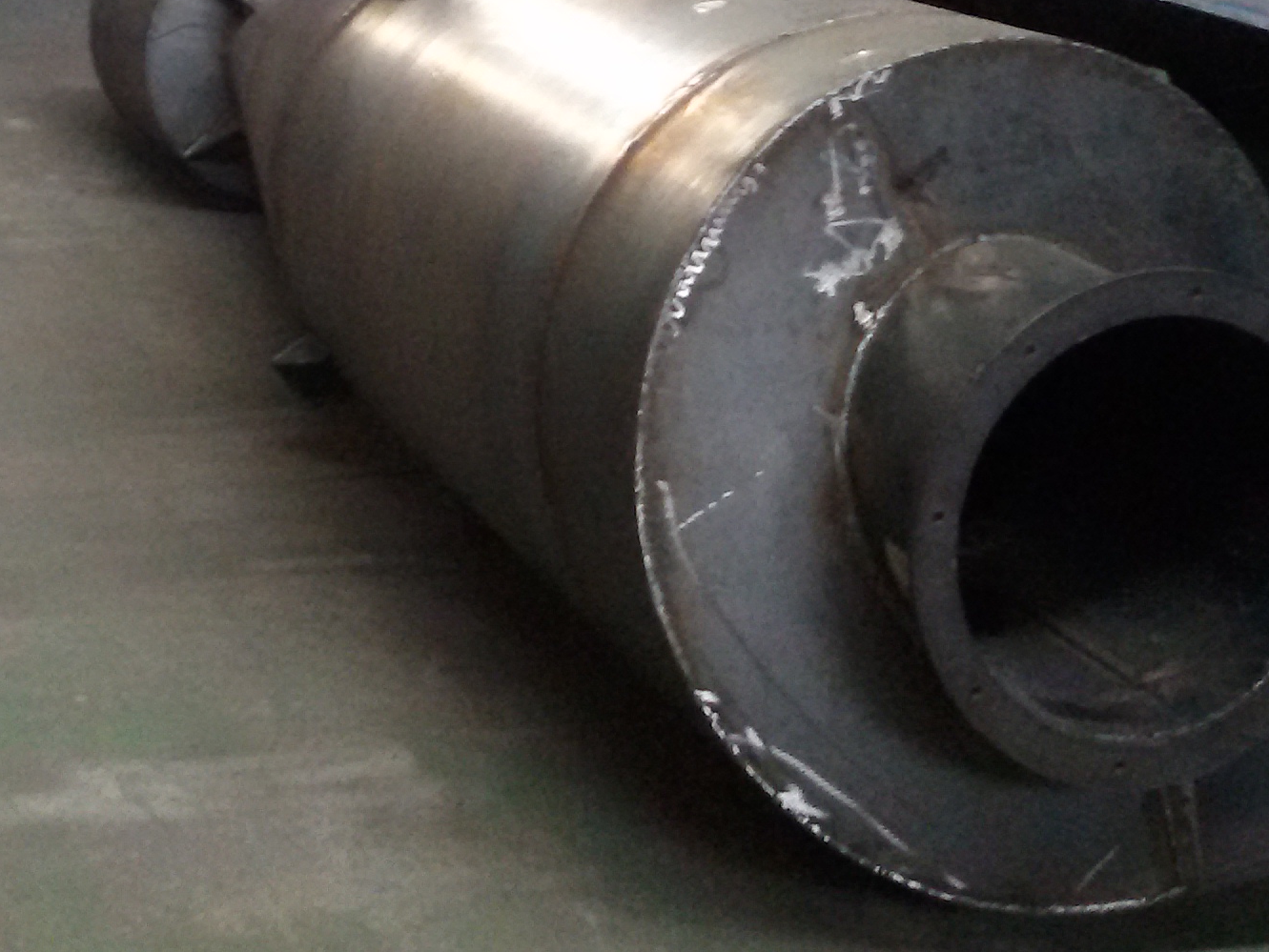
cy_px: -108
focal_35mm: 76
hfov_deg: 25.3
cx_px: 315
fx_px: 2787
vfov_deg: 18.6
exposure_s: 1/30
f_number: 2.4
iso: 400
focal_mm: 2.93
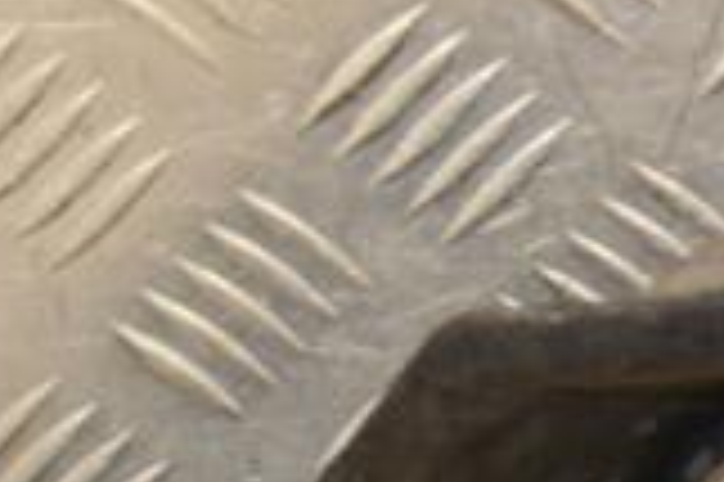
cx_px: 639
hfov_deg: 7.7
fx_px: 5384
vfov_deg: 5.1
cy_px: 563
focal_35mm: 268
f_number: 4.8
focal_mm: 48
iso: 800
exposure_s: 1/160
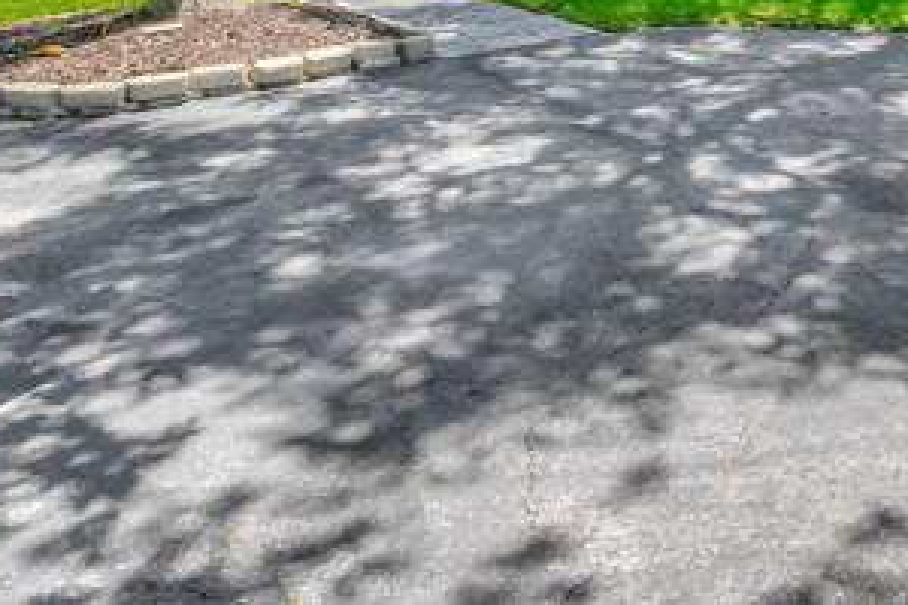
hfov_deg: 44.8
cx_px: 787
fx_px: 1009
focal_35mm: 40
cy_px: -197
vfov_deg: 27.5
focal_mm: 10
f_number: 8
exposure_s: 1/400
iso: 1100
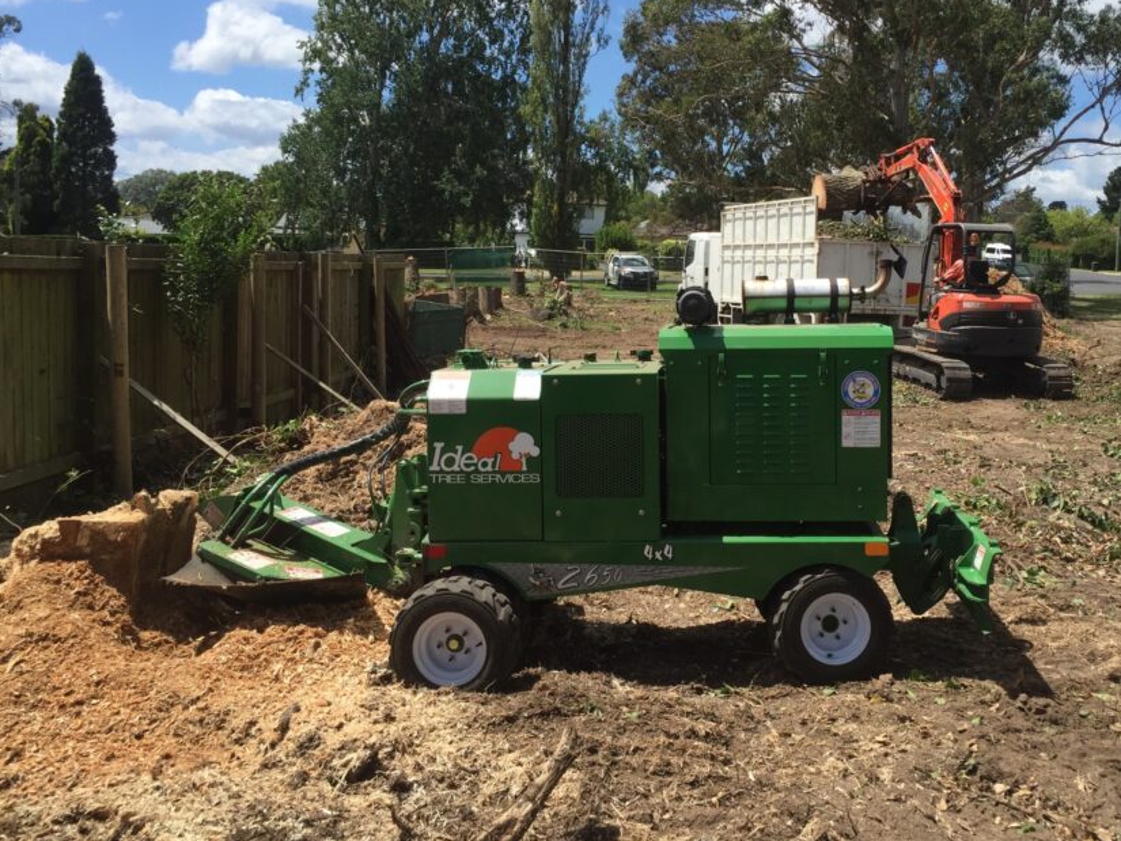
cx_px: 675
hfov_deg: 51.0
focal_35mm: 36
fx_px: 1166
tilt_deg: -5.0
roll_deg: -3.3
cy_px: 342
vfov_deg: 39.5
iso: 32
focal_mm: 4.15
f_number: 2.2
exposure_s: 1/1883
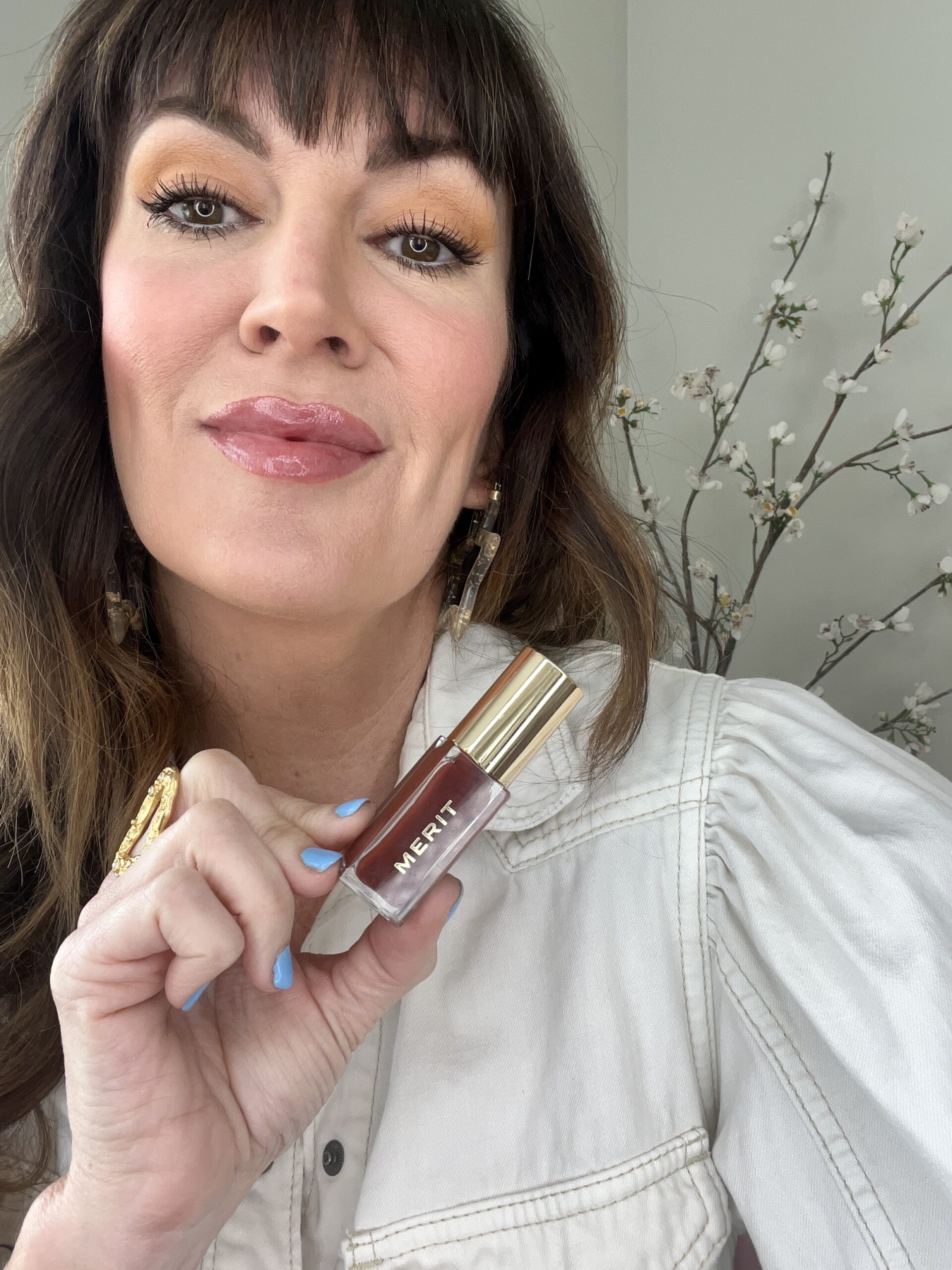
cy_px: 635
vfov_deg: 60.0
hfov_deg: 46.8
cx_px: 476
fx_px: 1100
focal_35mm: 30
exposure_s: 1/60
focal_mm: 2.71
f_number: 2.2
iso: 50
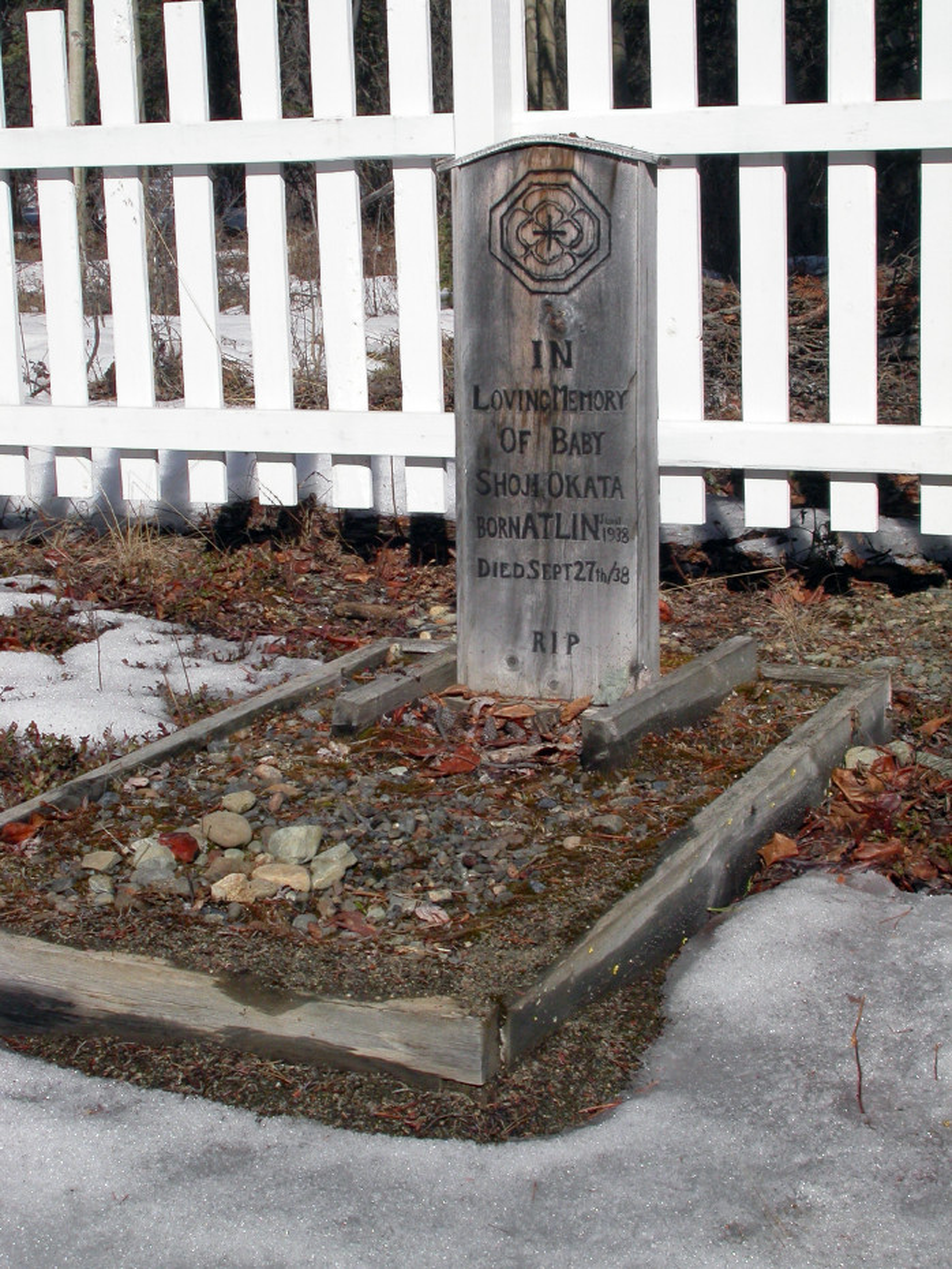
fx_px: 2382
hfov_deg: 22.6
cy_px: 634
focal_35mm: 65
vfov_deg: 29.8
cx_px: 476
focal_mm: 13.6
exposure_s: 1/448
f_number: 8.2
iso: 100
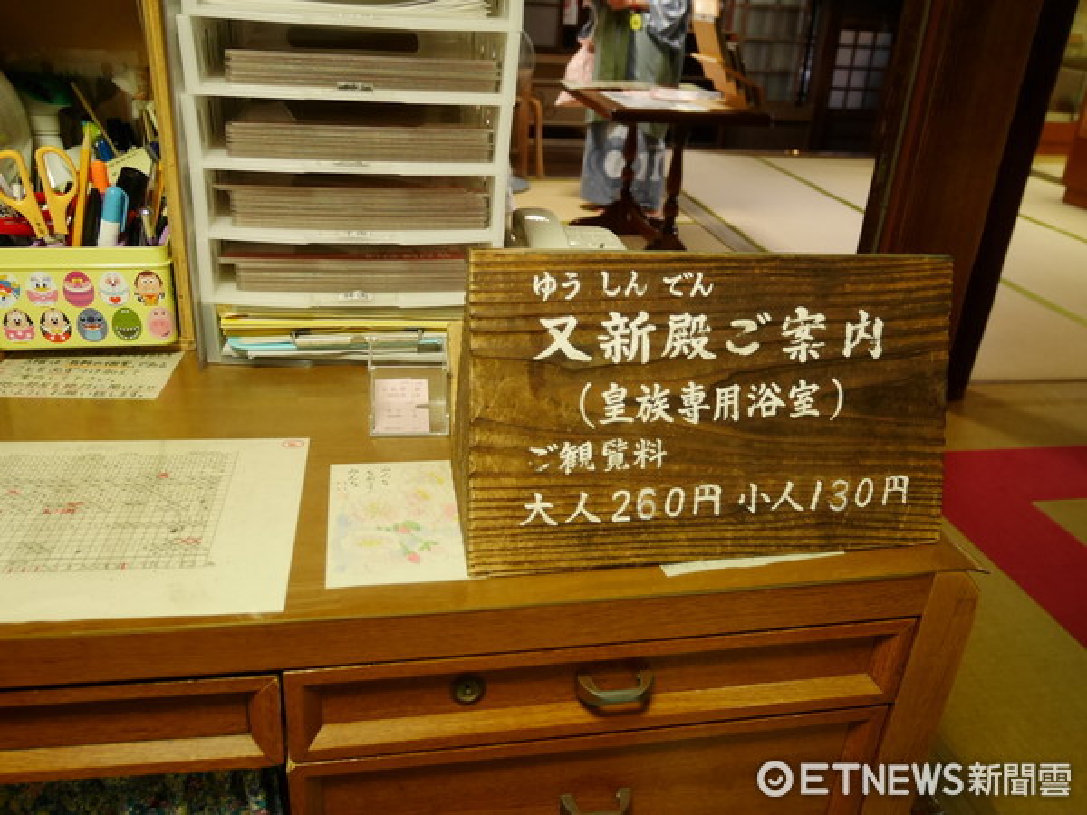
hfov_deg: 60.0
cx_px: 544
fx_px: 942
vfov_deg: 46.8
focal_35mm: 30
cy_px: 408
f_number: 3.7
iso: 1600
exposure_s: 1/60
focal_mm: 15
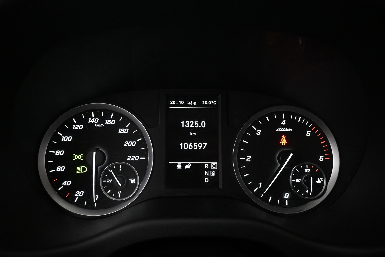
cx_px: 192
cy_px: 128
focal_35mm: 24
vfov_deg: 53.1
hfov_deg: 73.7
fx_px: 257
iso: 1600
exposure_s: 1/30
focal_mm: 16
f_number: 3.5
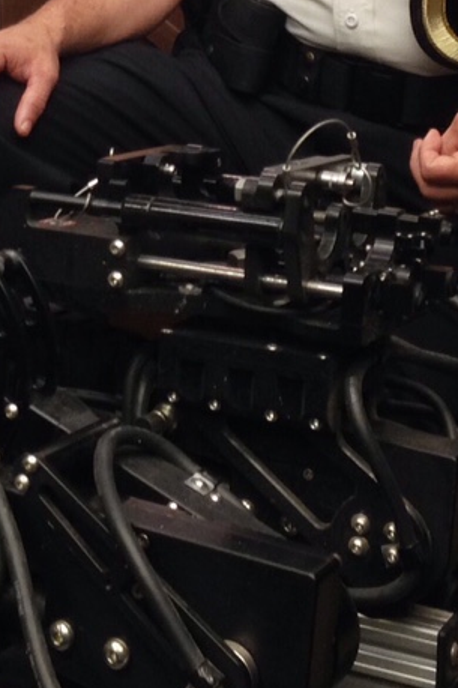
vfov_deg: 20.6
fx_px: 1833
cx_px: 32
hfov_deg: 14.1
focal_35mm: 96
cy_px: 0
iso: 100
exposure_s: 1/20
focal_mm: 4.12
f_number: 2.4
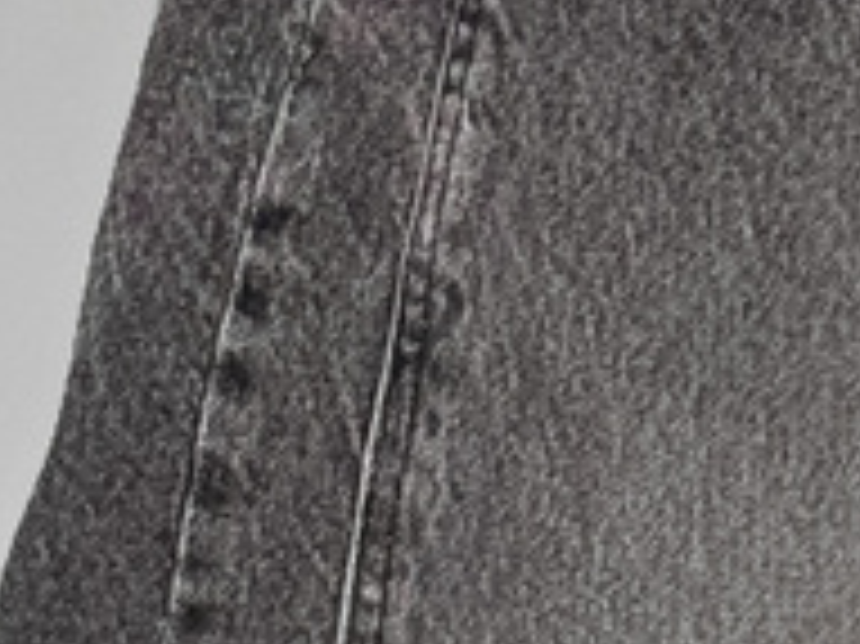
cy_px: 644
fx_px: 10006
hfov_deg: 4.9
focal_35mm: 403
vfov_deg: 3.7
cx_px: 1031
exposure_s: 1/60
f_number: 1.8
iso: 100
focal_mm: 6.76
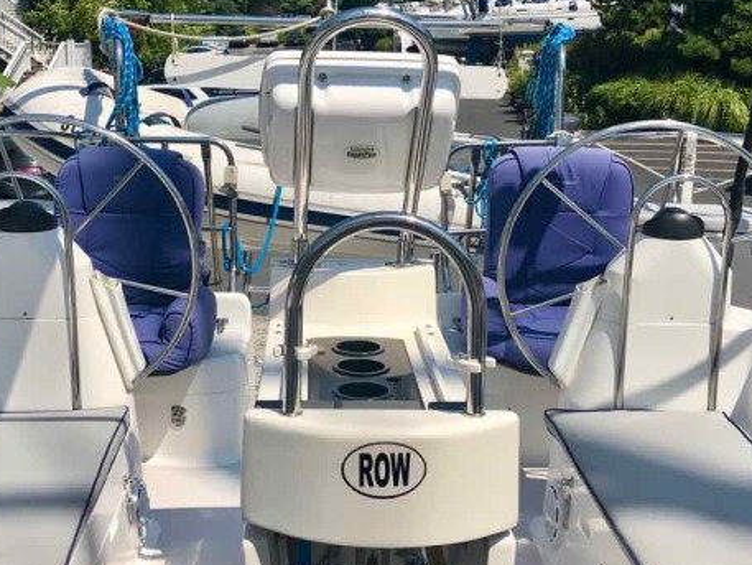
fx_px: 1065
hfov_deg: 38.9
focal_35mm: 49
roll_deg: -0.5
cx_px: 344
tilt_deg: -11.9
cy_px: 265
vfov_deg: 29.7
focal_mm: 3.99
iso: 25
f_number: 1.8
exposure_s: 1/3690
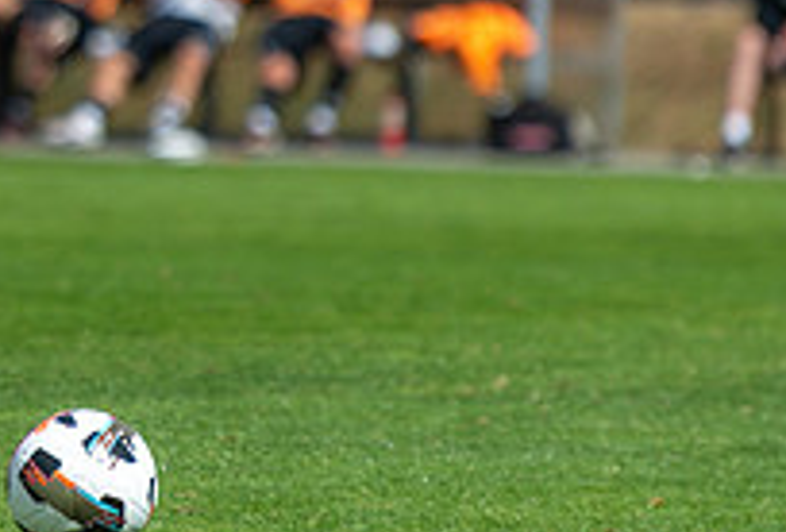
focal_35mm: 777
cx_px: -528
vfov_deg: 1.8
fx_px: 17040
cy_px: -124
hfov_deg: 2.6
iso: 200
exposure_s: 1/2000
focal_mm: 200
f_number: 3.2
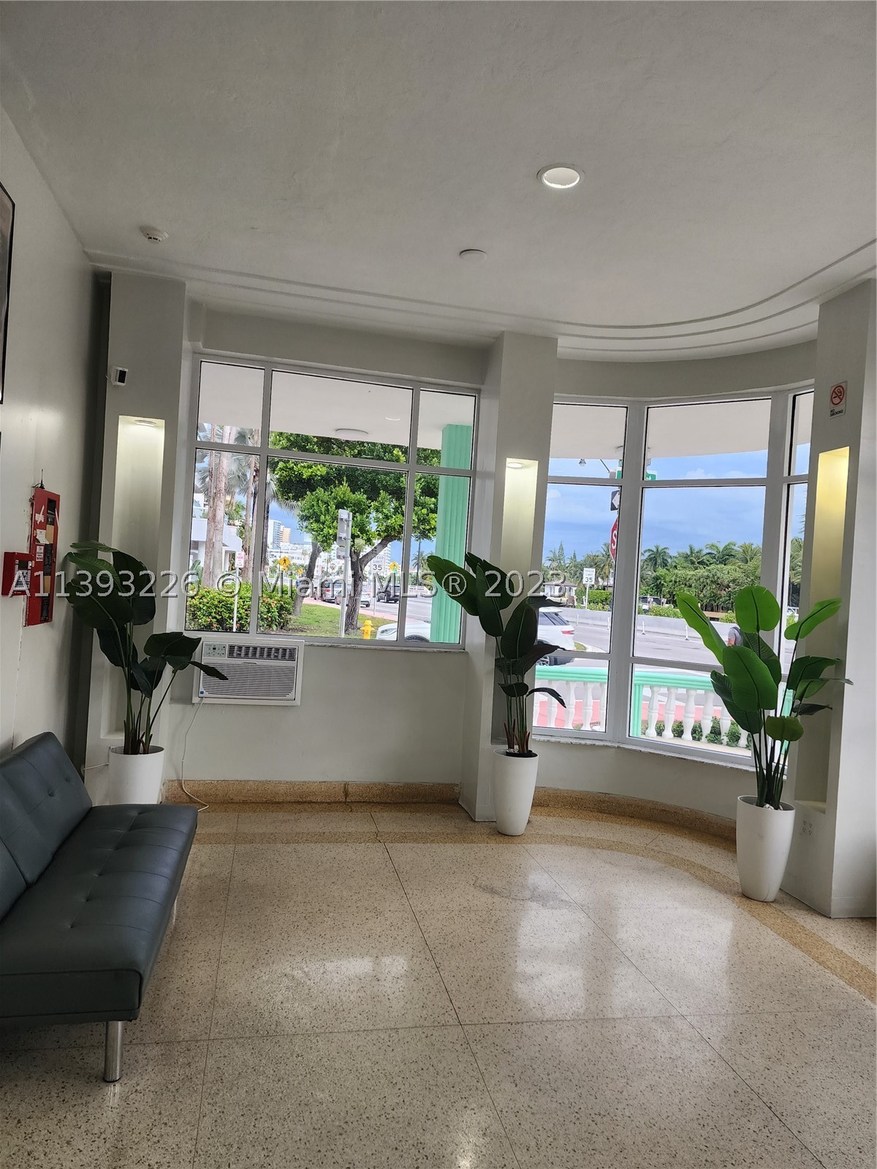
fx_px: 777
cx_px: 438
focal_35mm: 23
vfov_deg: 73.9
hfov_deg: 58.9
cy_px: 584
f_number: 1.8
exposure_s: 1/120
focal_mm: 6.4
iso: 100
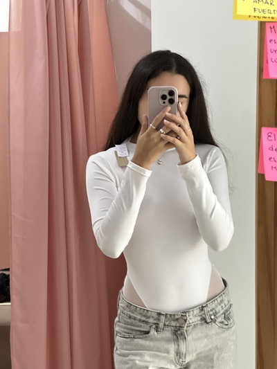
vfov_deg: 25.3
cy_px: 184
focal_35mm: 77
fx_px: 821
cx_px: 138
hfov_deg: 19.1
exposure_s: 1/50
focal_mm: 9
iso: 500
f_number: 2.8
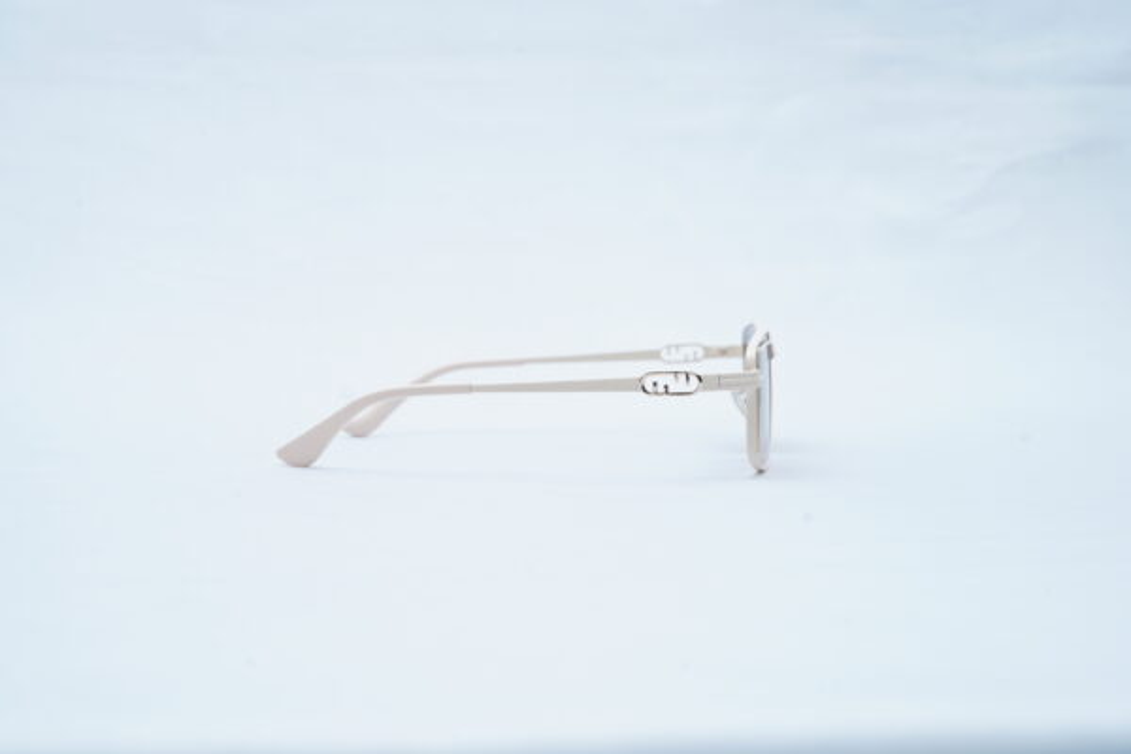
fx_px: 1571
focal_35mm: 50
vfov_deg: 27.0
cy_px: 377
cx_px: 566
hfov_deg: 39.6
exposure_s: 1/160
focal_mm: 50
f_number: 9
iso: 200
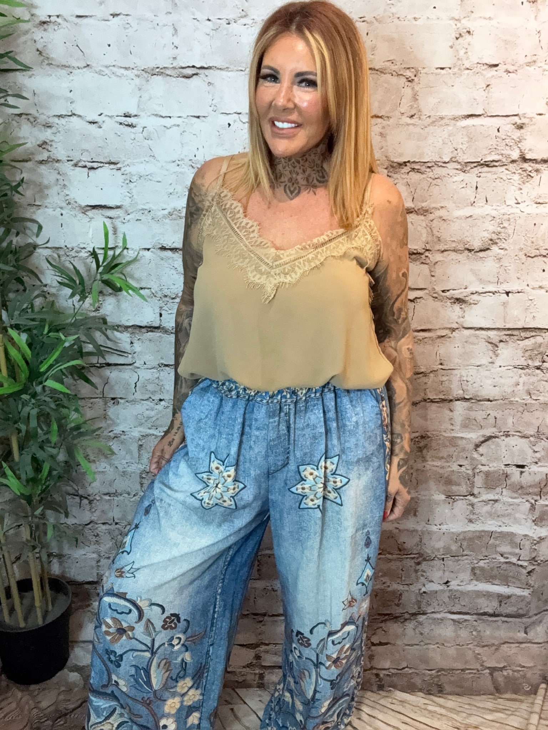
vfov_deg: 60.0
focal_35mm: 30
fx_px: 633
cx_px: 274
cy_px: 365
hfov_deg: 46.8
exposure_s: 1/33
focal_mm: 2.69
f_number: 1.9
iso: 200
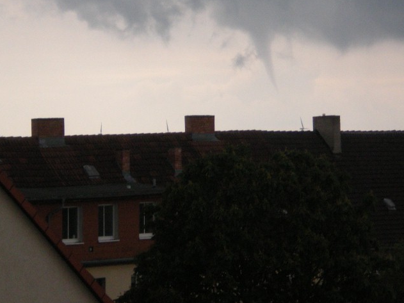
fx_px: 2159
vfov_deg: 8.0
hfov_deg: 10.7
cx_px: 264
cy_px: 76
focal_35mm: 185
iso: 200
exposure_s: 1/44.4
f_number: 5.9
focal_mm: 18.9
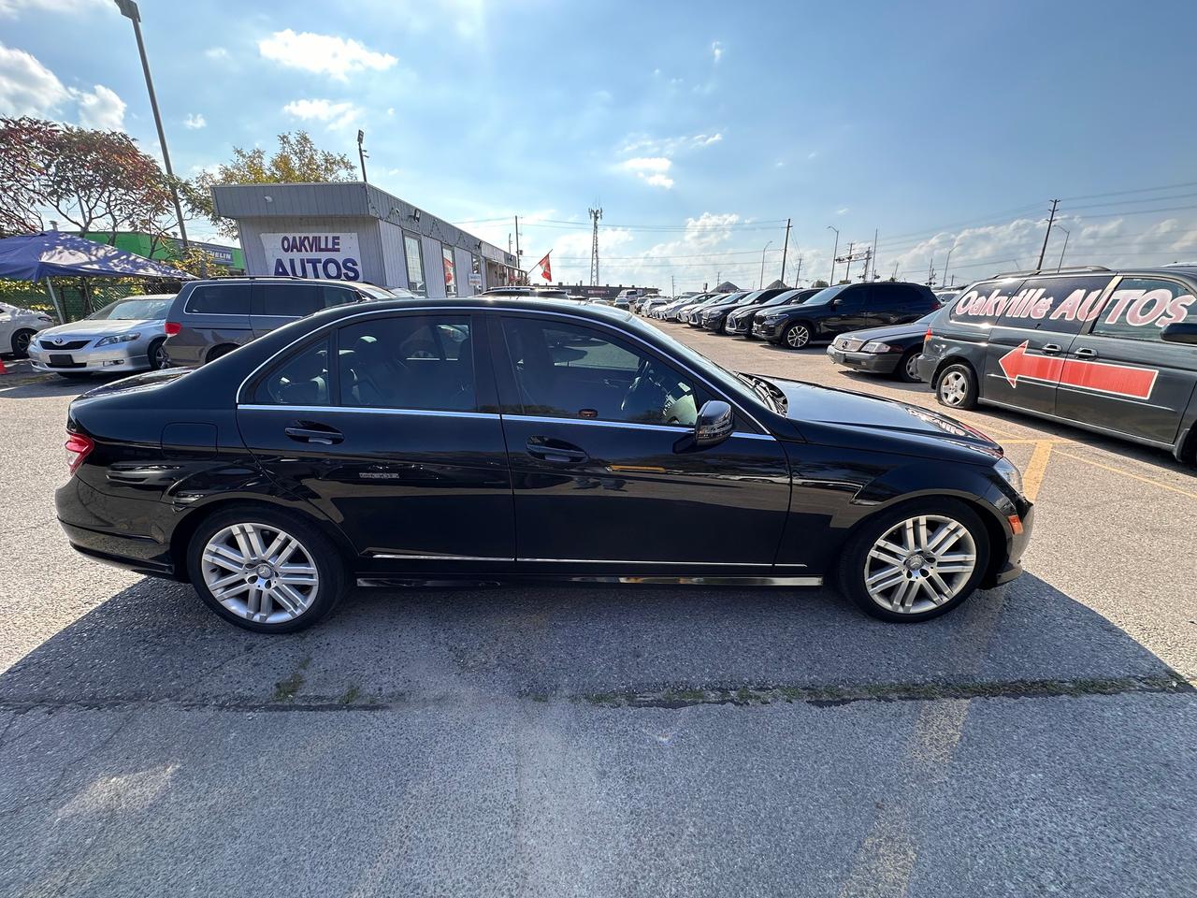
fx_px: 484
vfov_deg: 85.7
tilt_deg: -16.1
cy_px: 449
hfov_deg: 102.1
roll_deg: -0.3
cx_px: 598
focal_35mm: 14
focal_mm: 2.22
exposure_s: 1/818
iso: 40
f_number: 2.2
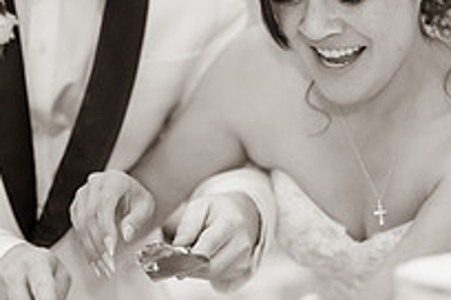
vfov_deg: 9.7
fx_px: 1779
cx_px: 250
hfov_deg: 14.4
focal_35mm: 142
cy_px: 89
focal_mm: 50
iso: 800
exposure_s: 1/100
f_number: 1.4
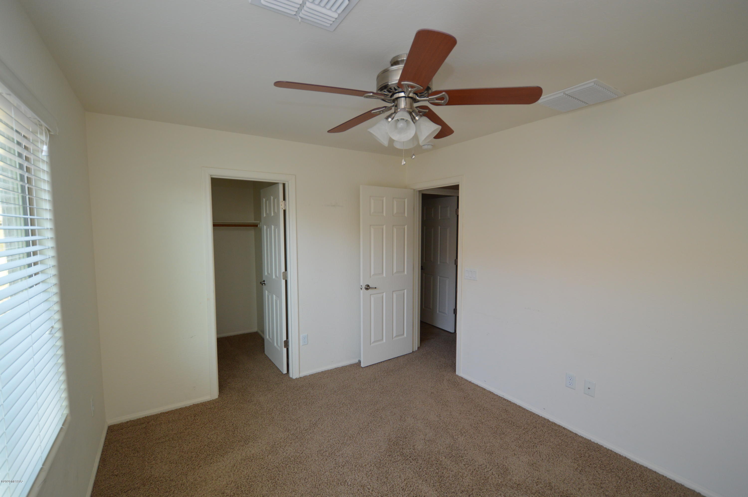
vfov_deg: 77.2
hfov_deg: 100.4
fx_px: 311
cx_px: 374
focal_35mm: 15
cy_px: 248
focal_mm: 10
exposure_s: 1/60
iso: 400
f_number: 3.5
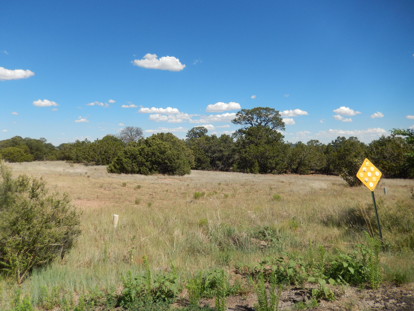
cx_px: 207
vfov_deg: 54.9
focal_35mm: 25
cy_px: 156
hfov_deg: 69.4
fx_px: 299
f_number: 6.8
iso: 125
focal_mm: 4.5
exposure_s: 1/500
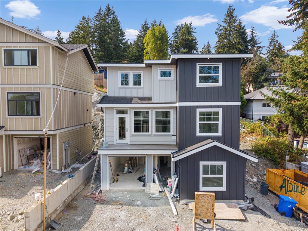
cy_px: 116
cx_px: 154
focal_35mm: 24
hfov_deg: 71.6
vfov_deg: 56.8
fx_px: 214
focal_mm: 8.67
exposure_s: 1/125
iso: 200
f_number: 1.8
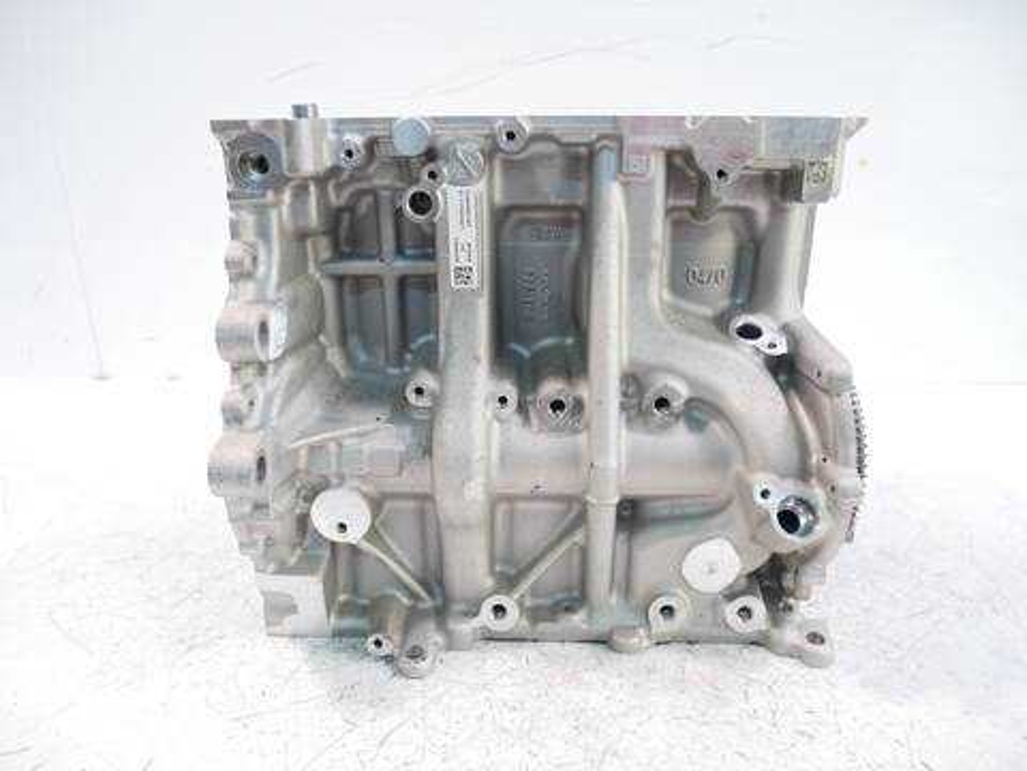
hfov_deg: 67.3
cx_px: 514
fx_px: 771
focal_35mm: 26
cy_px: 386
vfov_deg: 53.1
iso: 1250
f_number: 3.5
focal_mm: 13
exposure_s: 1/60
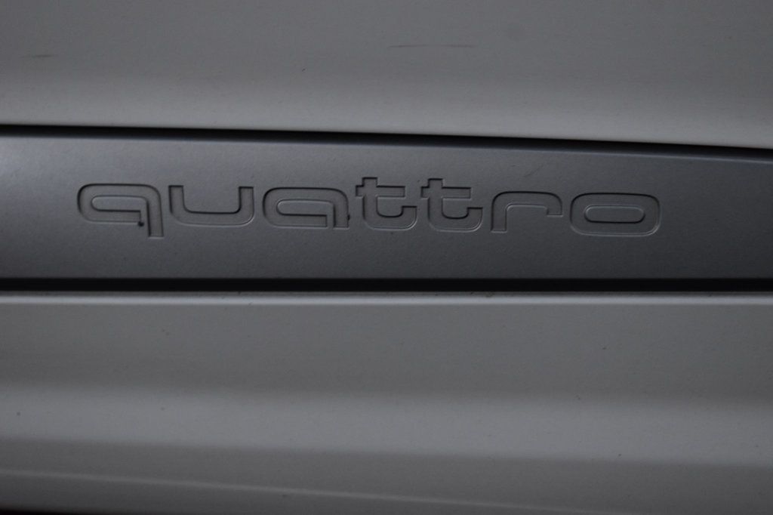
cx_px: 386
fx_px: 1545
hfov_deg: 28.1
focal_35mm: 72
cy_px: 258
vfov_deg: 18.9
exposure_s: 1/15
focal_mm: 48
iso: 1600
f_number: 6.3
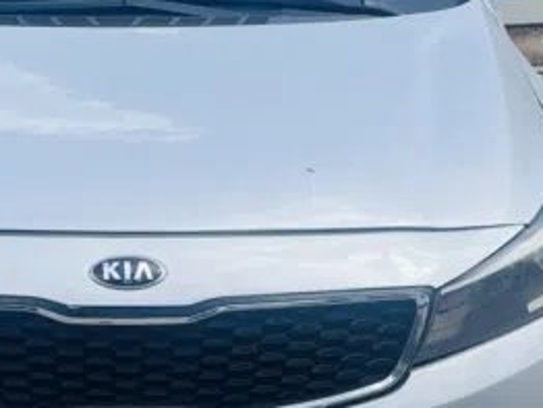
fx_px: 958
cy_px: 309
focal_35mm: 61
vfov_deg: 23.8
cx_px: 50
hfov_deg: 30.2
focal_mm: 5.1
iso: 32
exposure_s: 1/1976
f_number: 1.6
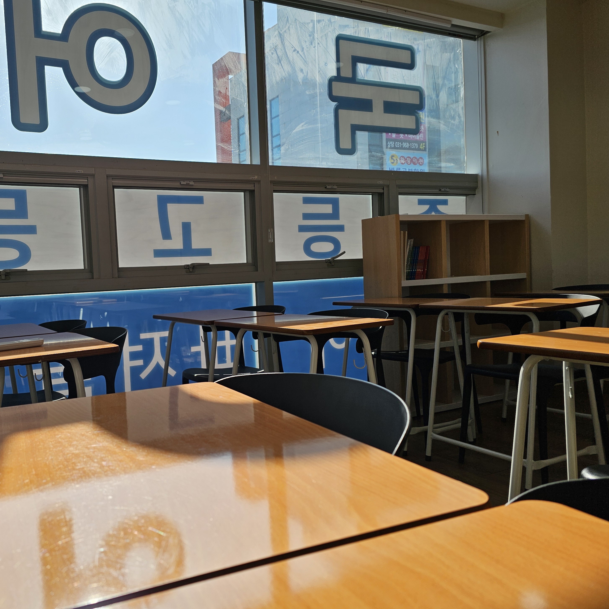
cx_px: 201
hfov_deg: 56.0
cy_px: 301
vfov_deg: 57.3
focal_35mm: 28
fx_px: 557
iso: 10
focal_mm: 6.3
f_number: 1.7
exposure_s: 1/588
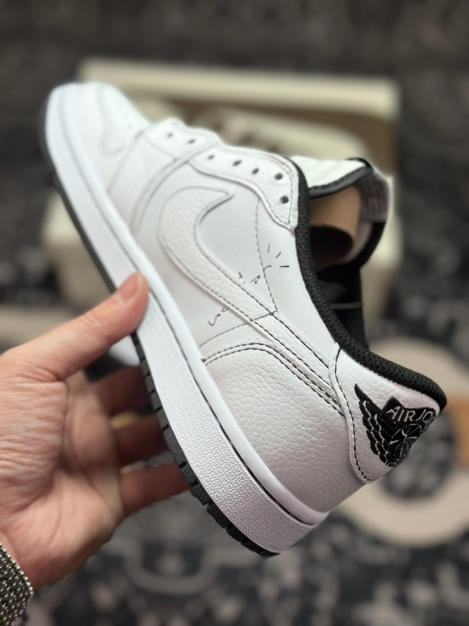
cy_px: 313
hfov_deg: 30.3
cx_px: 234
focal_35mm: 48
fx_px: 867
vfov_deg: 39.7
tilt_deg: -57.9
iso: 100
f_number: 1.78
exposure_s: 1/1916
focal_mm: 6.86
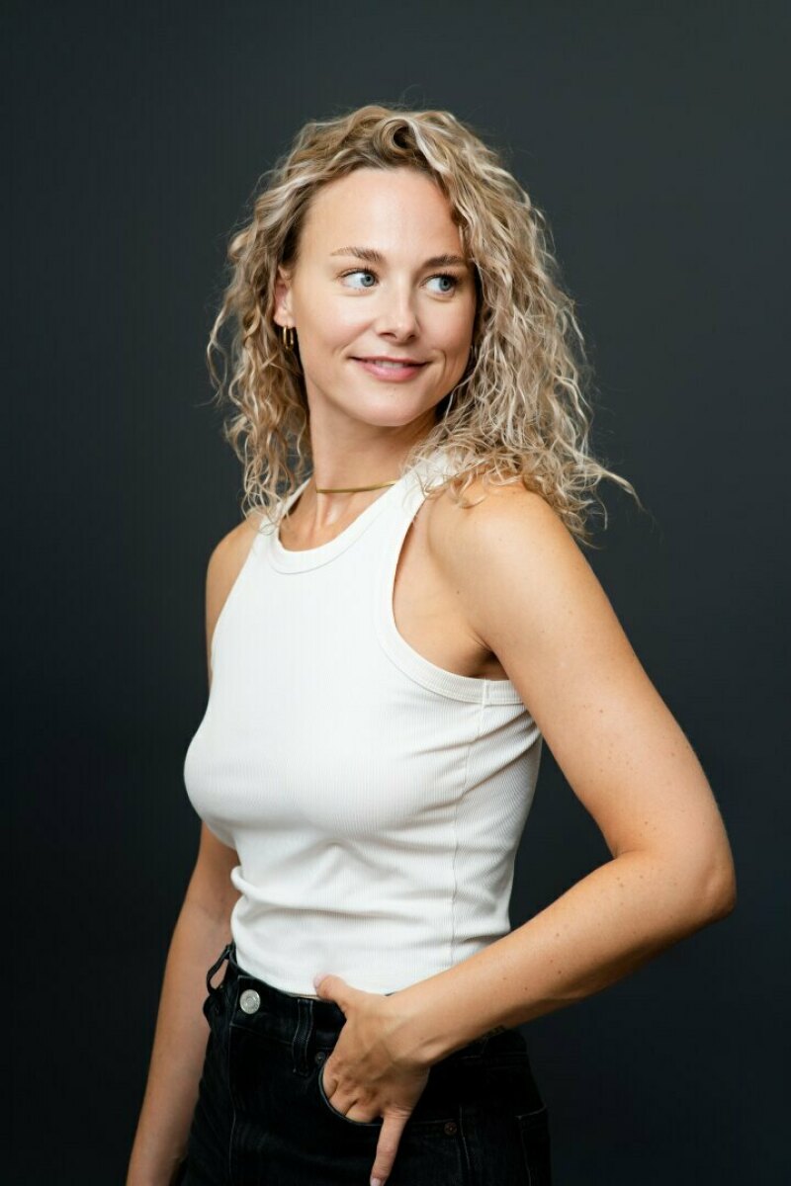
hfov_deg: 16.1
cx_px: 396
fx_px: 2801
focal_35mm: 85
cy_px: 593
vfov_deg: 23.9
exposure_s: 1/100
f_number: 4
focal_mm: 85
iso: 400
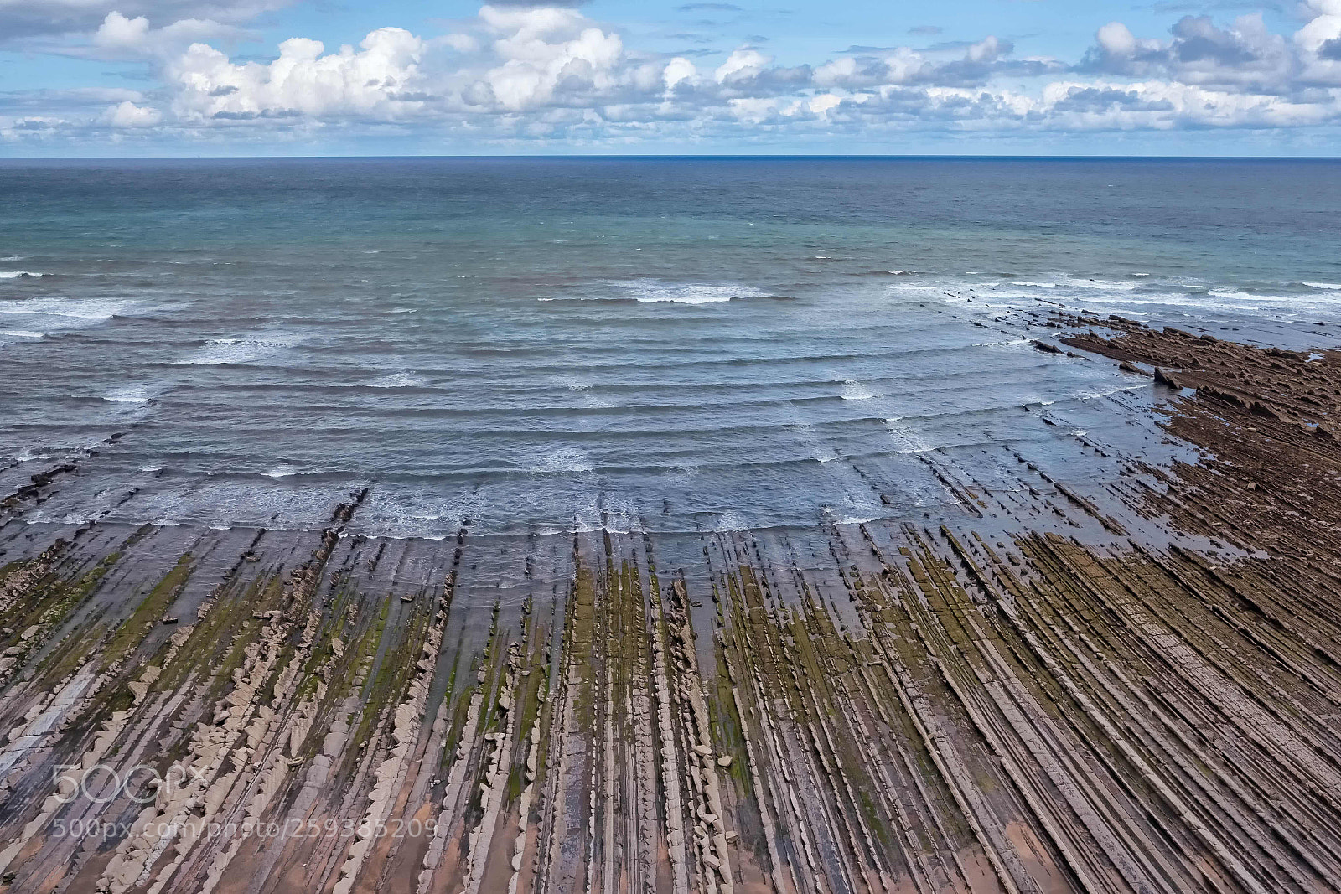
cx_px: 670
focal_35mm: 35
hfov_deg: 54.4
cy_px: 447
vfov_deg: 37.9
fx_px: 1304
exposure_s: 1/420
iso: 400
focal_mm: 23
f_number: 11
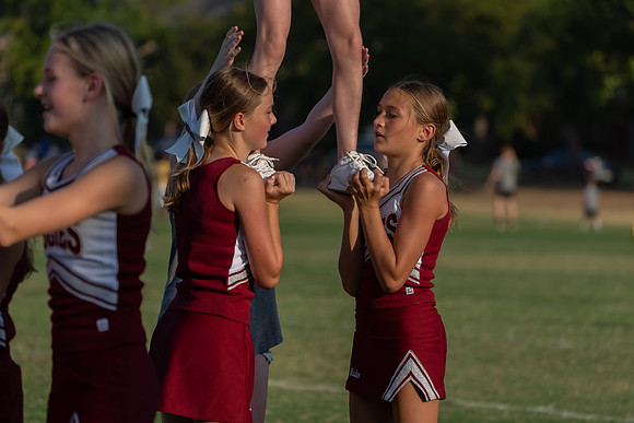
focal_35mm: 215
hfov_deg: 9.6
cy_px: 212
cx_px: 317
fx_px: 3787
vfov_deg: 6.4
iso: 160
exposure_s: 1/1250
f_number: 5.6
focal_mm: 215
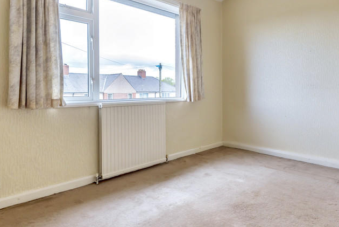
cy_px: 88
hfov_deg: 68.7
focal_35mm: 26
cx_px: 203
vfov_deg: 49.2
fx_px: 245
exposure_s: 1/60
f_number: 8
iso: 250
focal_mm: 16
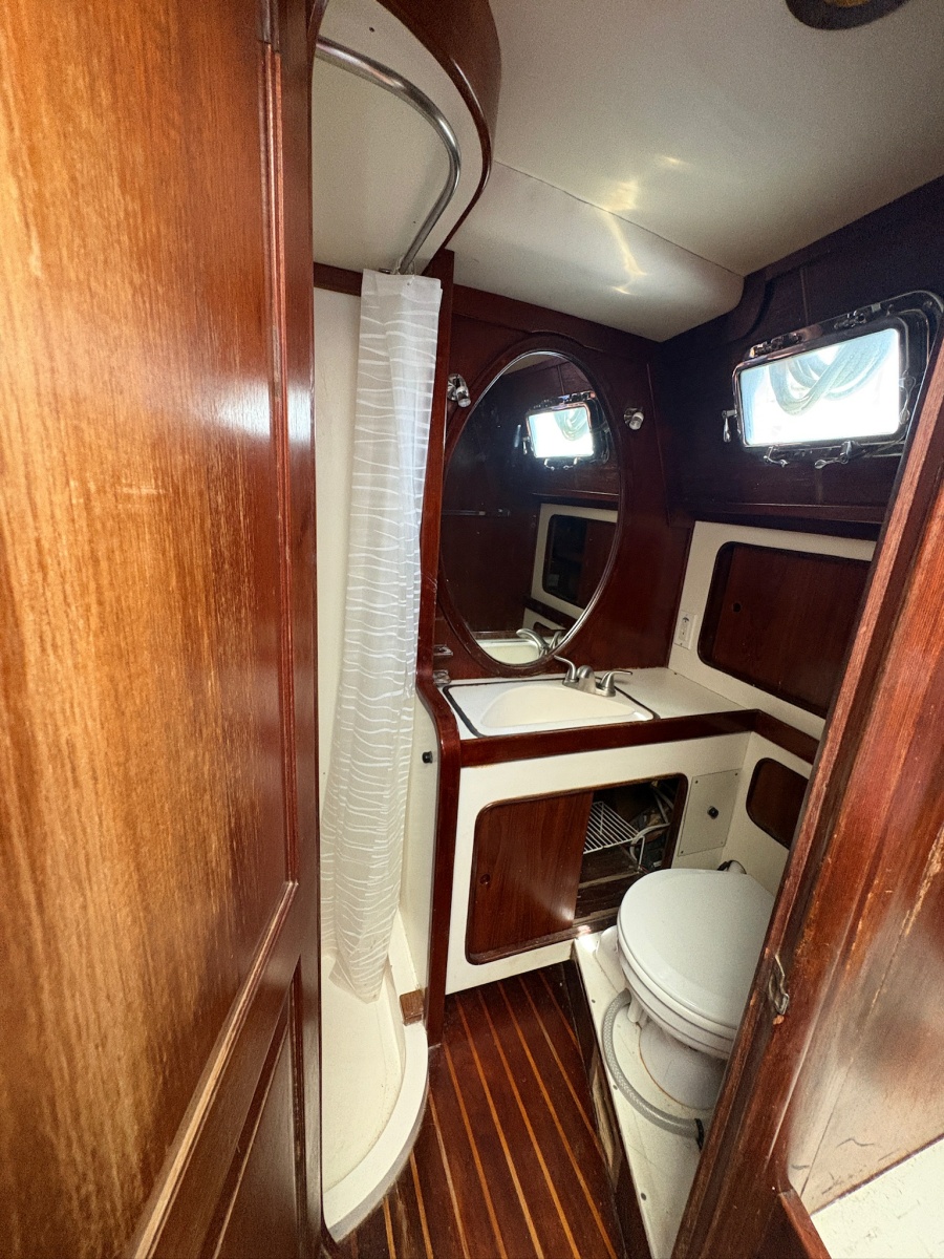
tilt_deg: -15.0
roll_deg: -4.3
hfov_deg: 85.7
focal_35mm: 14
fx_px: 509
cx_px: 472
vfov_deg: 102.1
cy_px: 630
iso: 640
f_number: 2.2
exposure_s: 1/60
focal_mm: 2.22
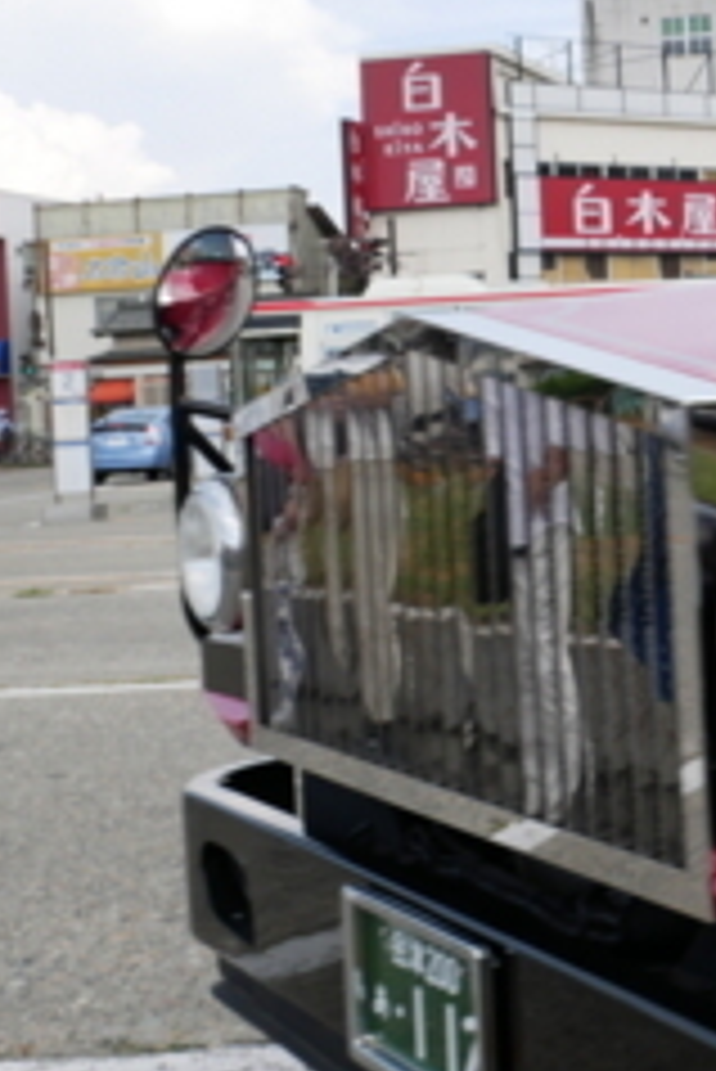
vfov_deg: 31.6
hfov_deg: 19.4
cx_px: 1000
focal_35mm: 63
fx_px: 1877
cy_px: 362
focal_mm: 12
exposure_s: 1/400
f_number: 6.3
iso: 200
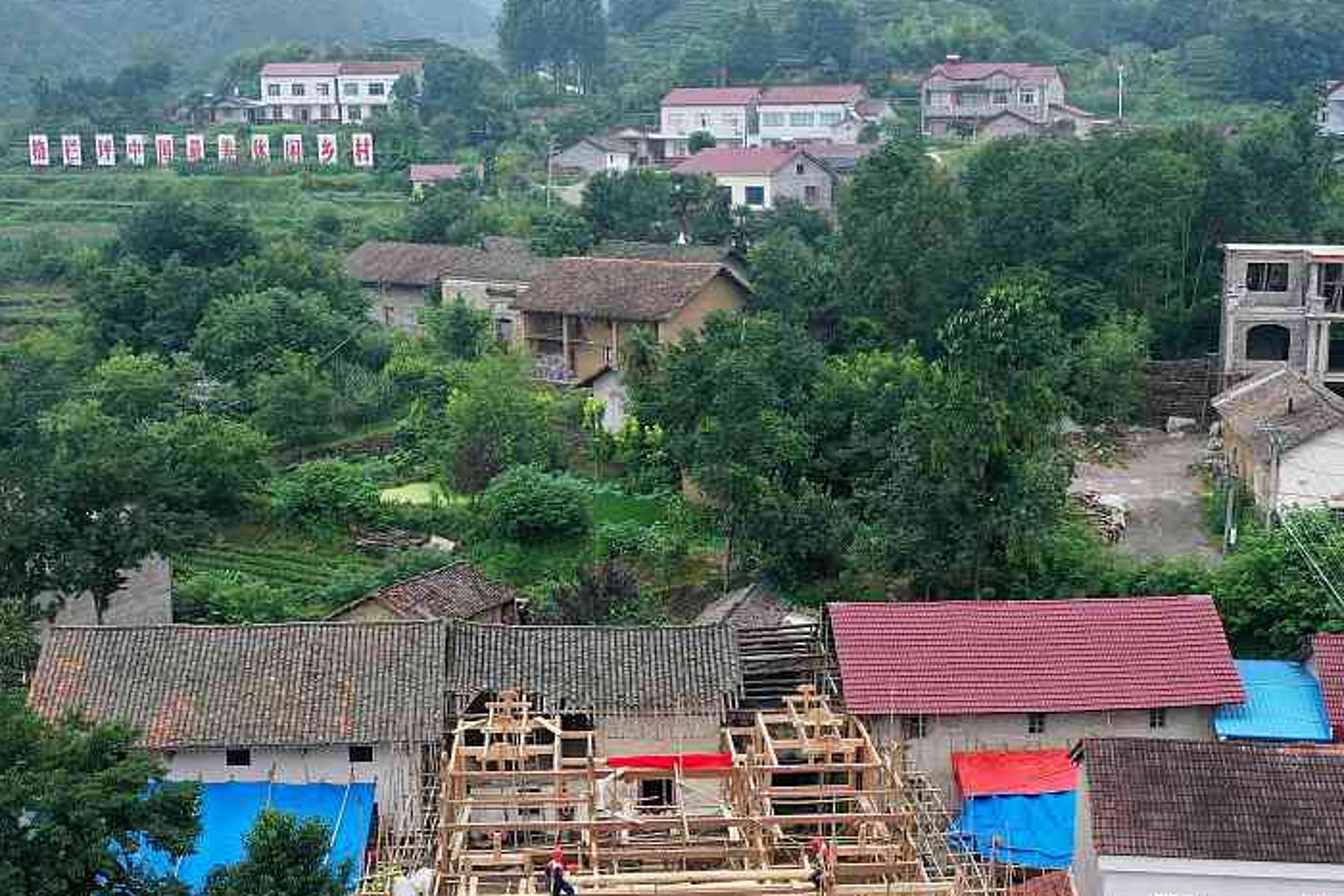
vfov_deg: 28.0
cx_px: 716
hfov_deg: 41.1
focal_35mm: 48
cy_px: 554
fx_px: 1792
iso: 200
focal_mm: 10.26
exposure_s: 1/120
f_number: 5
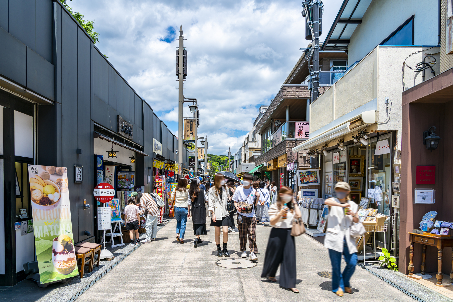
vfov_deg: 53.1
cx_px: 226
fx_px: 302
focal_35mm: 24
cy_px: 151
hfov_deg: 73.7
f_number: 8
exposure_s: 1/320
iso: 100
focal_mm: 24
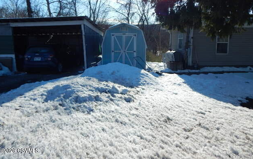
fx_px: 166
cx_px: 128
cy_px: 61
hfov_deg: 74.8
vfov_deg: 50.7
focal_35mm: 24
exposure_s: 1/640
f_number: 6
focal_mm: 4
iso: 125
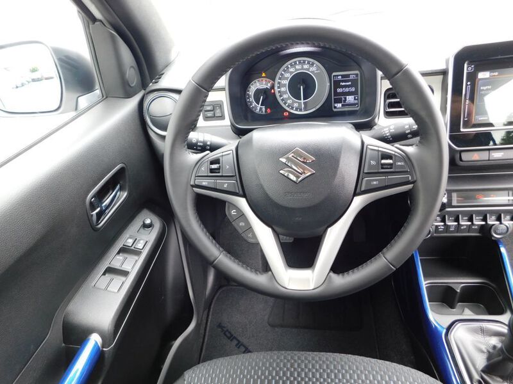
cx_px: 256
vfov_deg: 58.9
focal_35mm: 23
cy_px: 192
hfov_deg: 73.9
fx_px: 341
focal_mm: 4
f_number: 3
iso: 180
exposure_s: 1/30
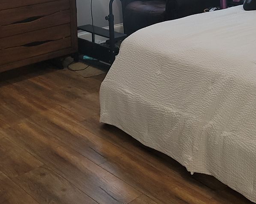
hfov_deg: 30.3
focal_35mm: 59
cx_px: 239
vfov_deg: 24.1
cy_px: -21
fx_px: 447
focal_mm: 6.7
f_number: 1.8
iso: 100
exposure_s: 1/24
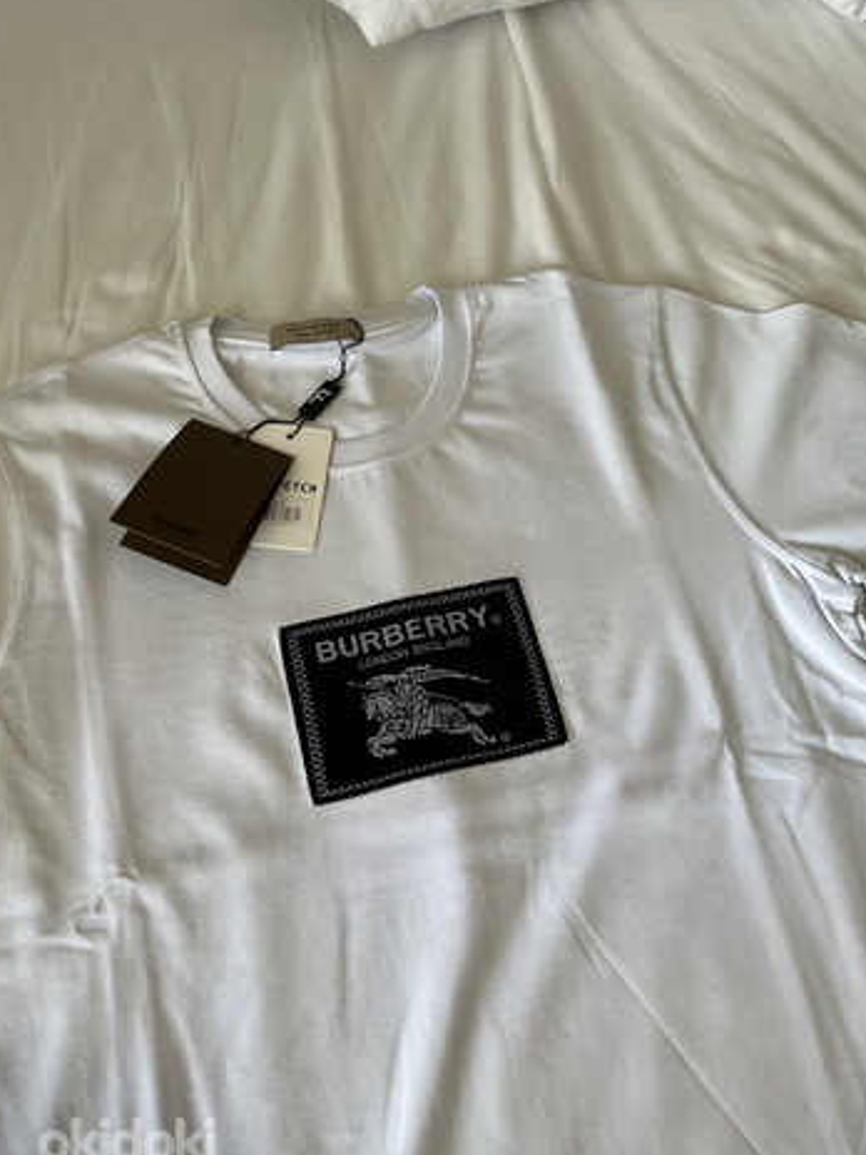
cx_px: 434
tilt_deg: -66.4
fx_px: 934
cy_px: 605
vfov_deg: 63.4
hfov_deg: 49.7
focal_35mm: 28
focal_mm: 5.1
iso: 125
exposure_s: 1/121
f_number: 1.6
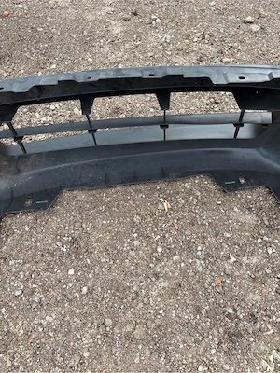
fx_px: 280
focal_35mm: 26
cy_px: 186
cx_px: 140
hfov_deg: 53.1
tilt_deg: -59.4
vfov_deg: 67.3
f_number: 1.6
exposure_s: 1/300
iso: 40
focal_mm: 5.96
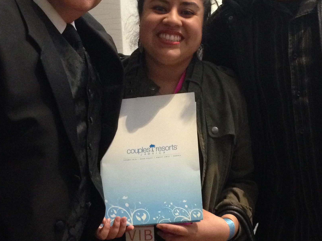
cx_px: 181
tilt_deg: -9.5
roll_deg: +2.5
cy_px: 103
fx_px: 623
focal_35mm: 67
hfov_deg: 28.9
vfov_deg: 21.9
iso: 500
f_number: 2.4
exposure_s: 1/15
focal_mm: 4.12
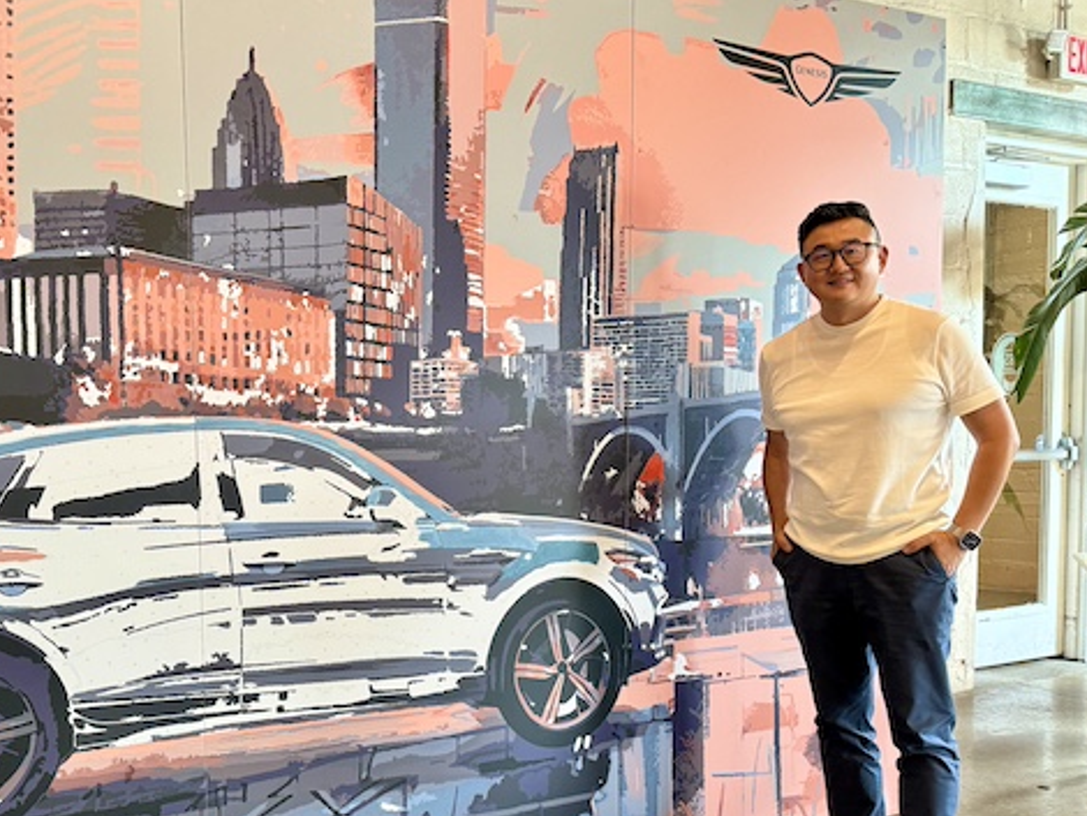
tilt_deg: -3.7
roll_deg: +1.1
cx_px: 327
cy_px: 513
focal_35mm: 37
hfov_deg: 48.9
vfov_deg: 38.4
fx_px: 1162
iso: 200
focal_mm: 6.76
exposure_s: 1/120
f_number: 1.78
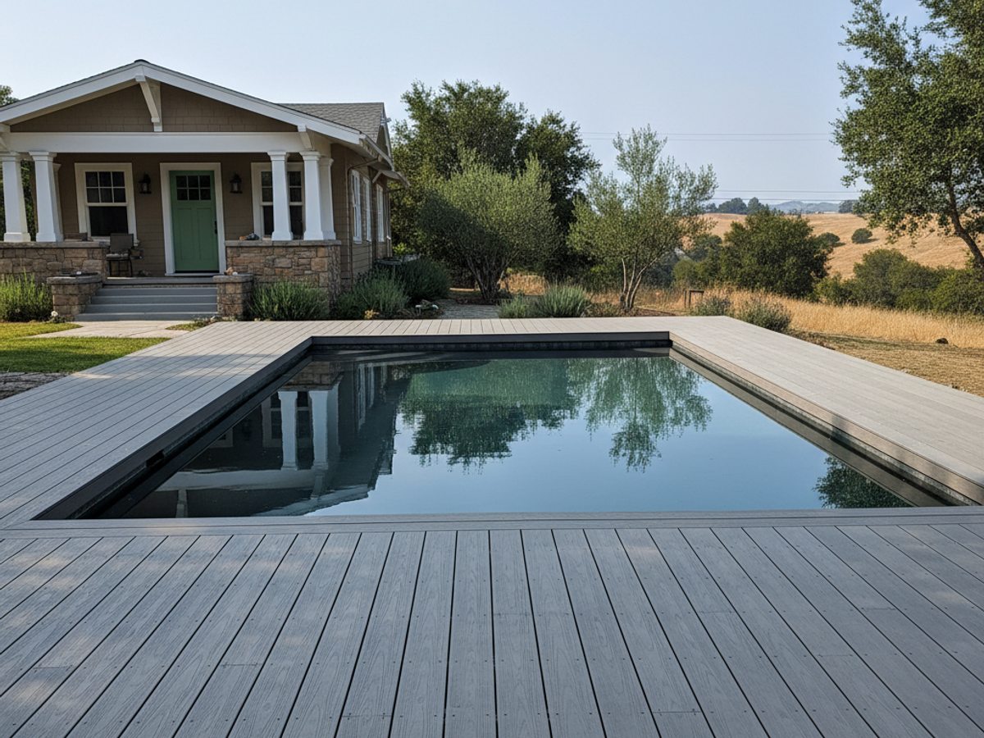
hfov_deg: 71.6
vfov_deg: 56.8
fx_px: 682
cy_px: 369
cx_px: 492
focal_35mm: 24
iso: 487
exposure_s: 1/1935
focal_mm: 6.8
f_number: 1.68
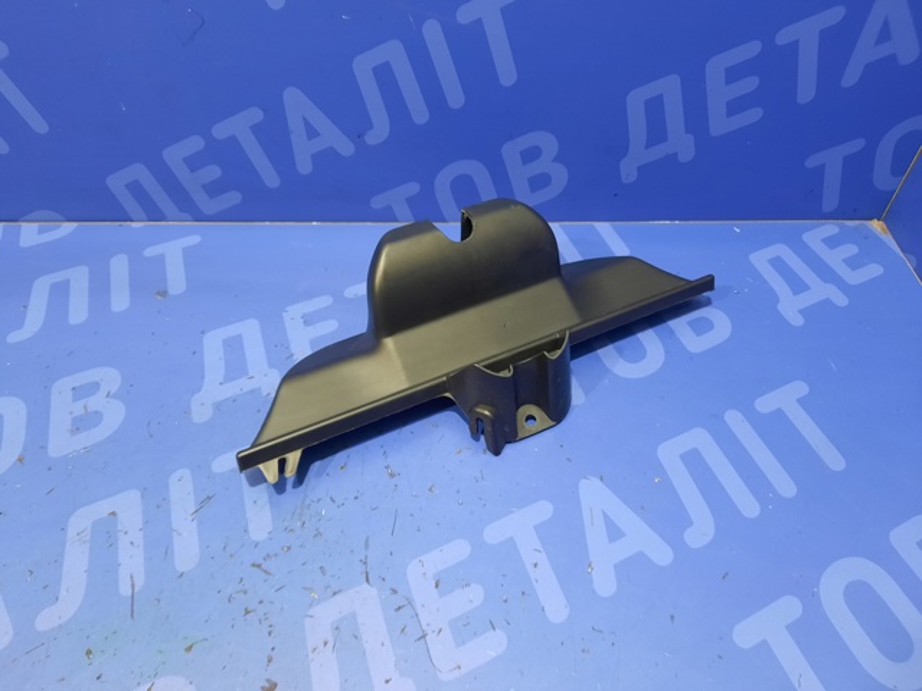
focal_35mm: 25
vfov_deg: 54.9
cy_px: 346
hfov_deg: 69.4
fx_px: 666
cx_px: 461
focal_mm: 4.6
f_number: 2
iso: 320
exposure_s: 1/25
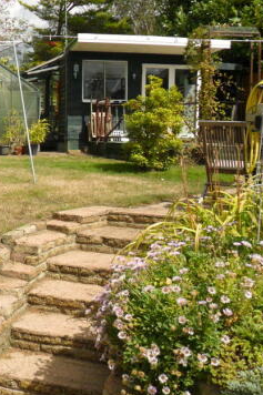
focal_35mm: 46
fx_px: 505
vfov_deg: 42.7
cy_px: 170
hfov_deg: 28.1
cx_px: 24
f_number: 8.9
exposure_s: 1/250
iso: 120
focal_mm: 4.9
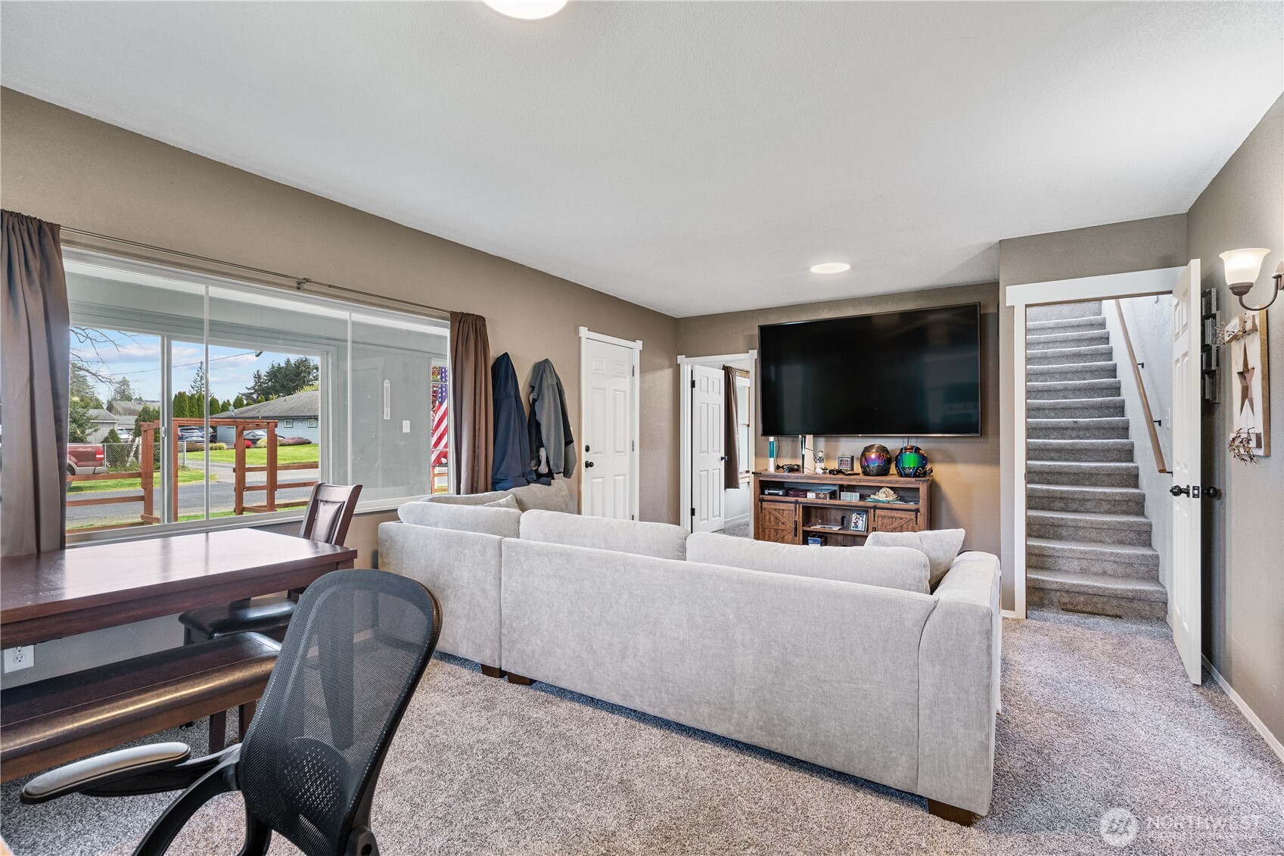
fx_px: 571
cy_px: 428
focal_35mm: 16
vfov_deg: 73.7
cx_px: 642
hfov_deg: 96.7
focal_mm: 16
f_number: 8
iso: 1250
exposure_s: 1/5
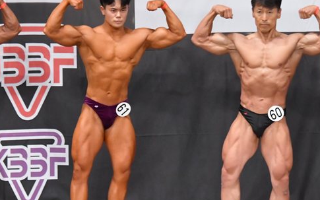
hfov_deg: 6.4
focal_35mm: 329
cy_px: 104
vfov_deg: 4.0
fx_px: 2869
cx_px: 126
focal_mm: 135
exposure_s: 1/400
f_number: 5.6
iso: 6400
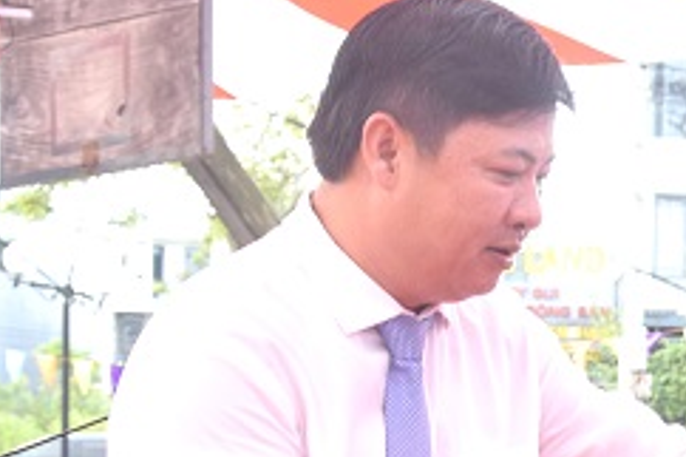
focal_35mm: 107
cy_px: 474
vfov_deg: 12.6
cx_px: 811
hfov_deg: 18.2
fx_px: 2037
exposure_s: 1/90
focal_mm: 24
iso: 320
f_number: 3.8
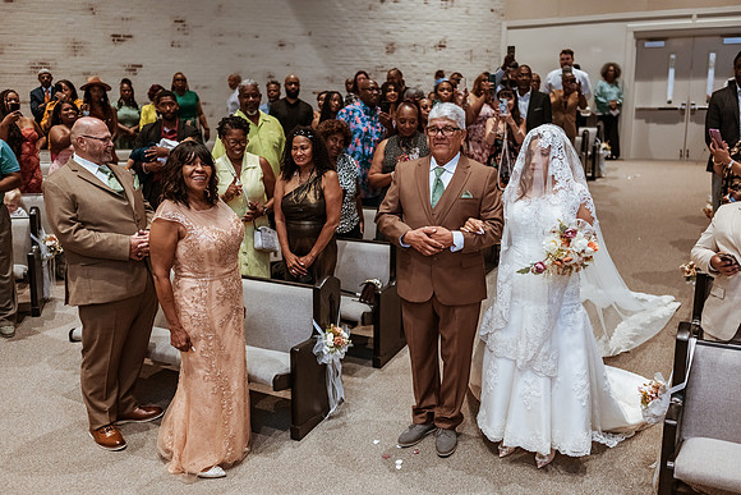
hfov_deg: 54.4
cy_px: 248
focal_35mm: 35
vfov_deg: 37.9
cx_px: 370
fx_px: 721
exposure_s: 1/500
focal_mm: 35
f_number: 1.8
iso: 1250
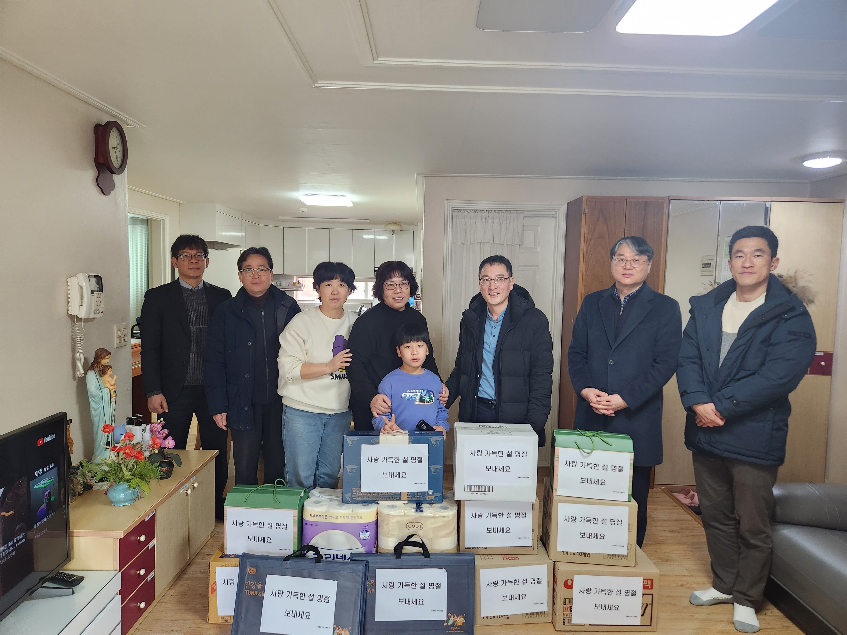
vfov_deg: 58.9
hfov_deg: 73.9
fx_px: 563
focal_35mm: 23
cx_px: 424
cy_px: 318
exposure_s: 1/120
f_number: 1.8
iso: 320
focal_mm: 5.4
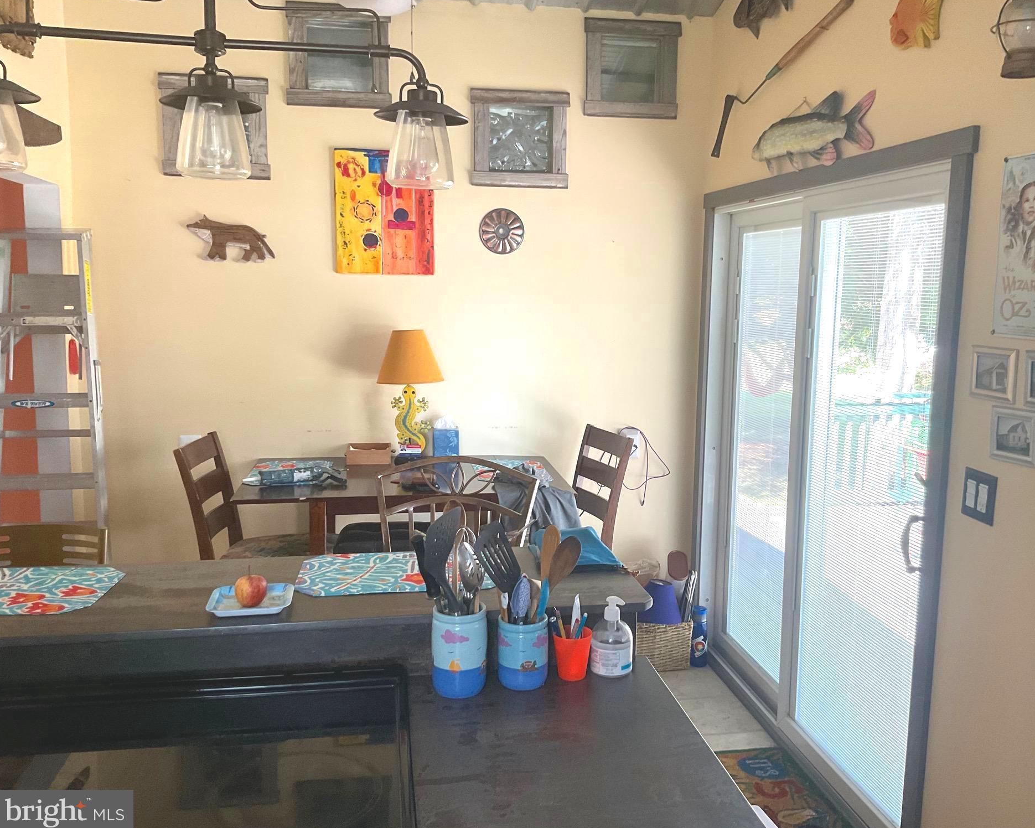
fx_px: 950
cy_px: 410
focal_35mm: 31
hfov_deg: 57.1
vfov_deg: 47.1
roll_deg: +0.5
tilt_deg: -7.8
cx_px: 562
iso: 64
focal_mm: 3
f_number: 1.8
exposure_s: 1/60
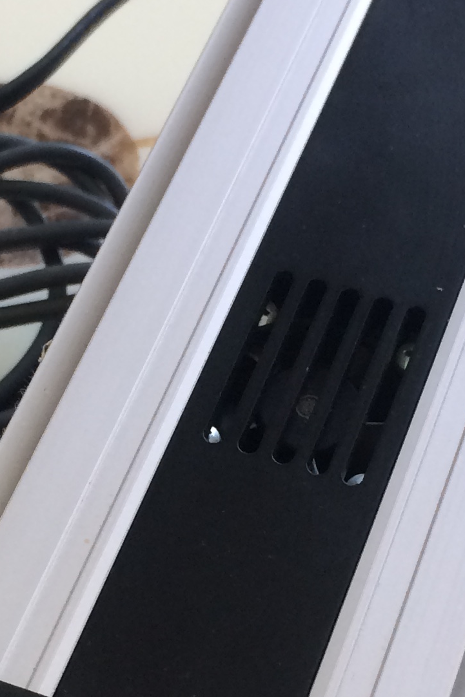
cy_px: 510
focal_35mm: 91
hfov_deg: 15.0
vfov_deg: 22.2
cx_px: 190
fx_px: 1764
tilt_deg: -56.2
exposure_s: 1/33
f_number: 2.2
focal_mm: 4.15
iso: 50
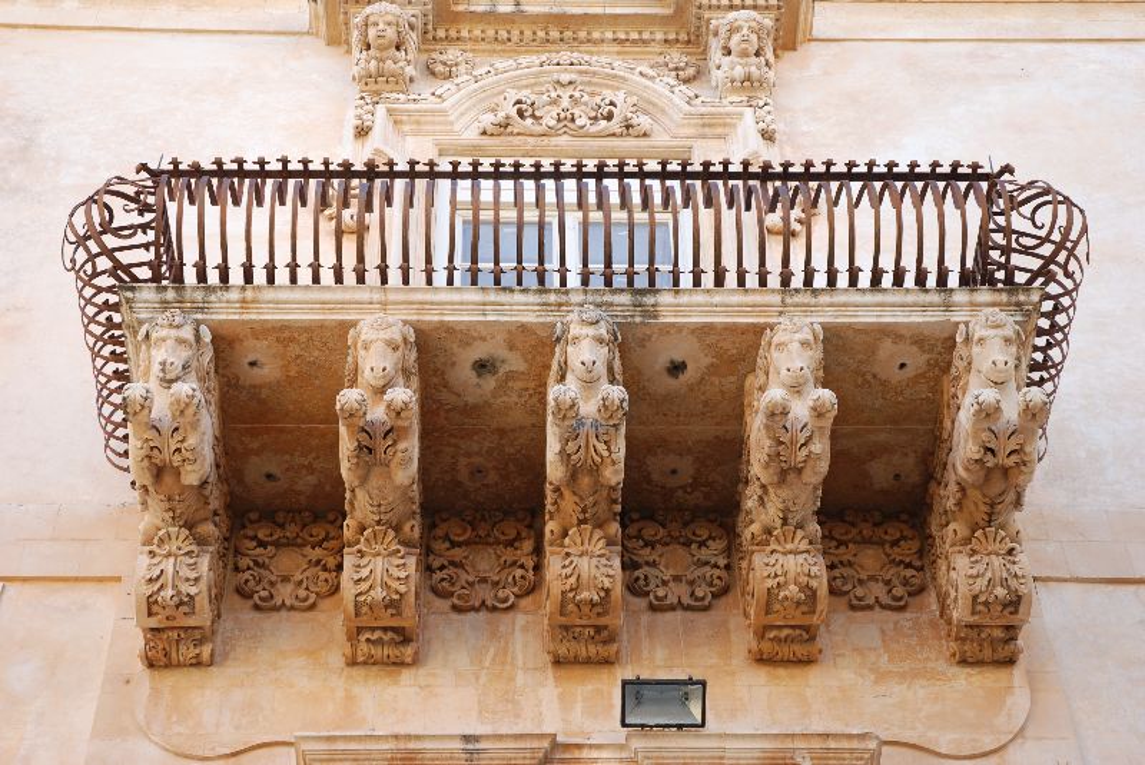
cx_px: 572
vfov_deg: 19.8
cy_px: 382
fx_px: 2197
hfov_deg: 29.2
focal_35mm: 69
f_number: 5
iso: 200
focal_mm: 46
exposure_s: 1/100
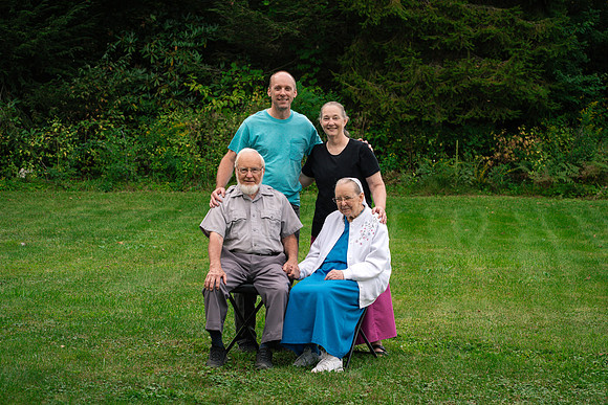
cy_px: 221
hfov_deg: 21.8
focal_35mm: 93
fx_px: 1578
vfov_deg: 14.6
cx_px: 303
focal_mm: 85
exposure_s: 1/320
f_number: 6.3
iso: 400
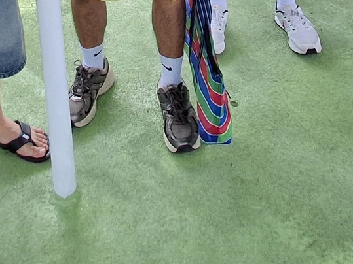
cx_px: 111
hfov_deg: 33.4
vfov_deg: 20.3
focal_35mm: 57
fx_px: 581
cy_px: -174
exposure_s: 1/256
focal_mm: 1.64
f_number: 2.2
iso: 40
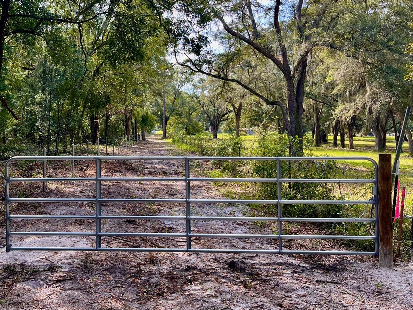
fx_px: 417
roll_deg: +0.4
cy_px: 137
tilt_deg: -2.2
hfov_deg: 52.3
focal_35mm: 35
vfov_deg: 40.6
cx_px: 165
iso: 50
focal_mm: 5.1
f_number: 1.6
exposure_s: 1/483
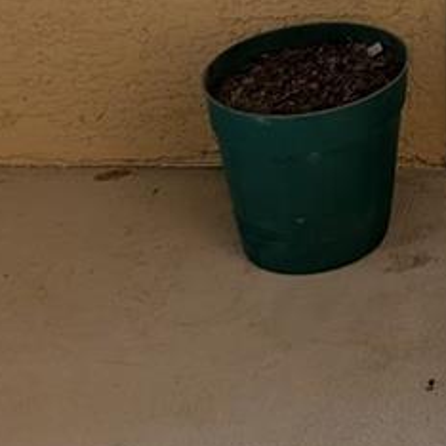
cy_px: -457
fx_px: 1589
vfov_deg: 13.6
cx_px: 725
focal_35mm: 109
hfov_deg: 14.6
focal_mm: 6.9
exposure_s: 1/23.8
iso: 628
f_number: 1.68
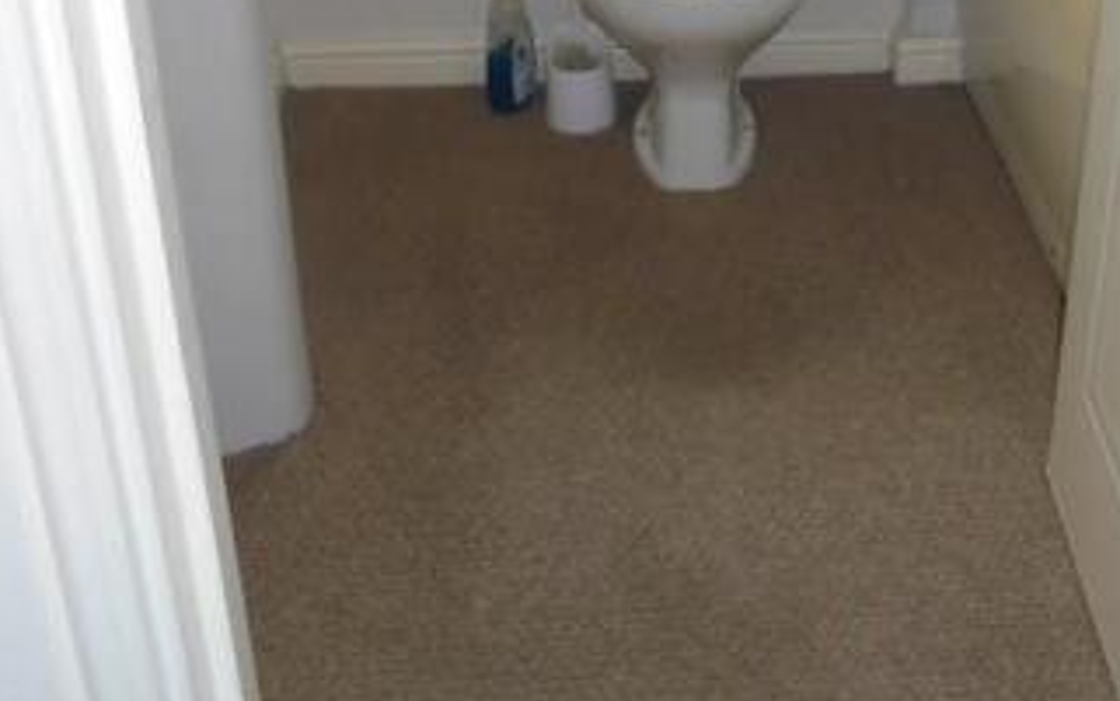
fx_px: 1527
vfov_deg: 24.4
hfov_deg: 39.2
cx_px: 839
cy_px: -37
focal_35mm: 50
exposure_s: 1/30
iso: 250
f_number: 3.5
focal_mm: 4.6
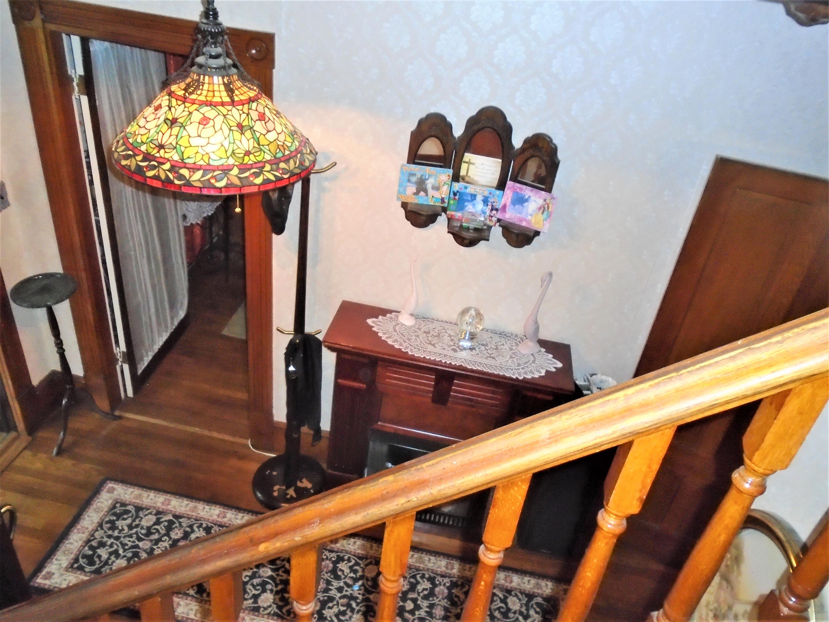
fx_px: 623
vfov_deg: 53.1
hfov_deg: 67.3
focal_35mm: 26
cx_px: 414
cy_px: 311
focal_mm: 4.6
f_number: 3.2
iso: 400
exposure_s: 1/30
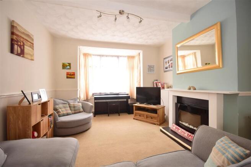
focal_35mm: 15
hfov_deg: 100.4
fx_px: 105
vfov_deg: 77.3
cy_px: 84
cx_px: 126
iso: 400
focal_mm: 10
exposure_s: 1/10
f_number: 5.6
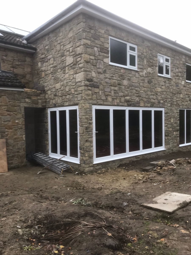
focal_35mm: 28
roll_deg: -0.7
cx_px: 96
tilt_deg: -2.7
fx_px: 206
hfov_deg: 49.7
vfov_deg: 63.4
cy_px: 128
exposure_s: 1/100
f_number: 1.8
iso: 25
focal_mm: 3.99
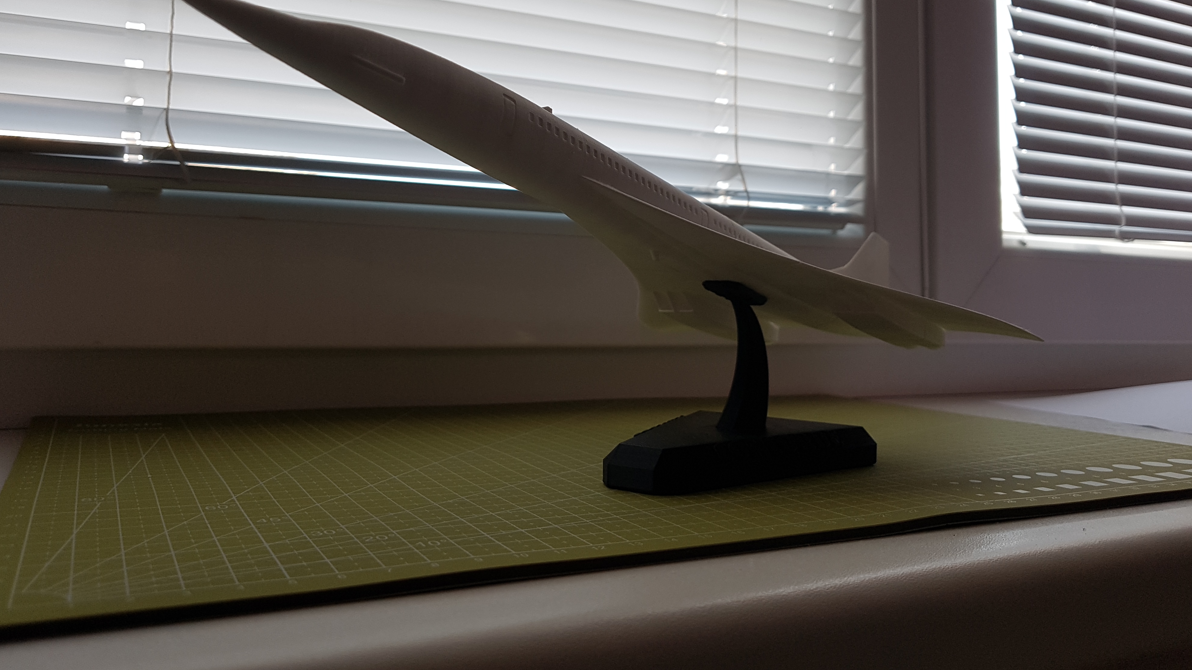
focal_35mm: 29
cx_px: 588
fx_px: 917
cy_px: 227
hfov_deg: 66.1
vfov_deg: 39.7
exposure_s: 1/100
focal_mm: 4.2
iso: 64
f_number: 1.7
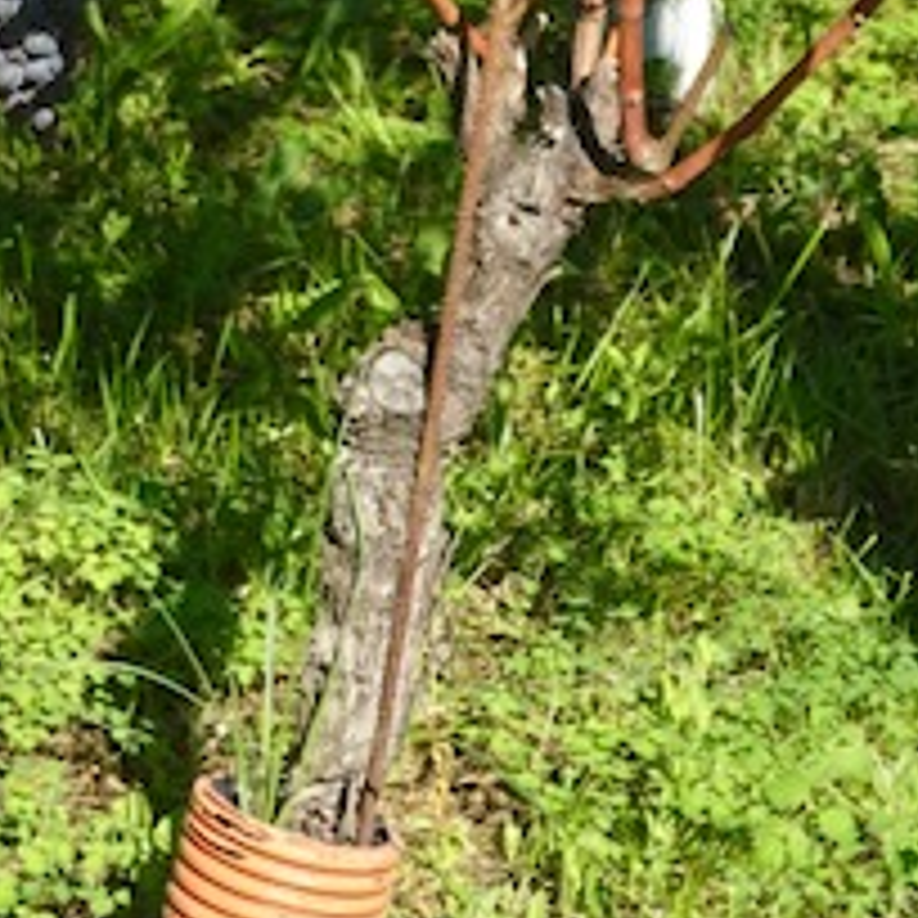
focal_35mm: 165
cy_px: -122
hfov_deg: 10.5
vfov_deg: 10.5
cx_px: -25
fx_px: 4951
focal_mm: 22.92
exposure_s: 1/200
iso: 100
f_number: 5.6
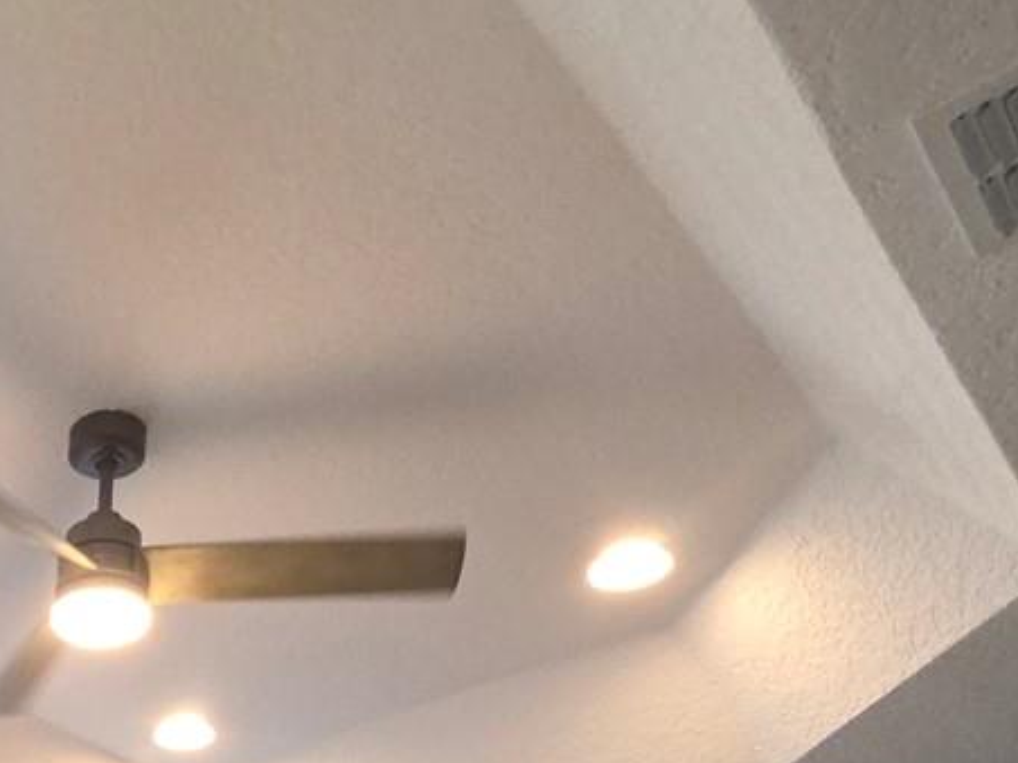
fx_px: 1353
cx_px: -92
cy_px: 1308
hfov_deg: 35.5
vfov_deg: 22.1
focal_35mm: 46
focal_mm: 2.2
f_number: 1.9
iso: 200
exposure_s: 1/60
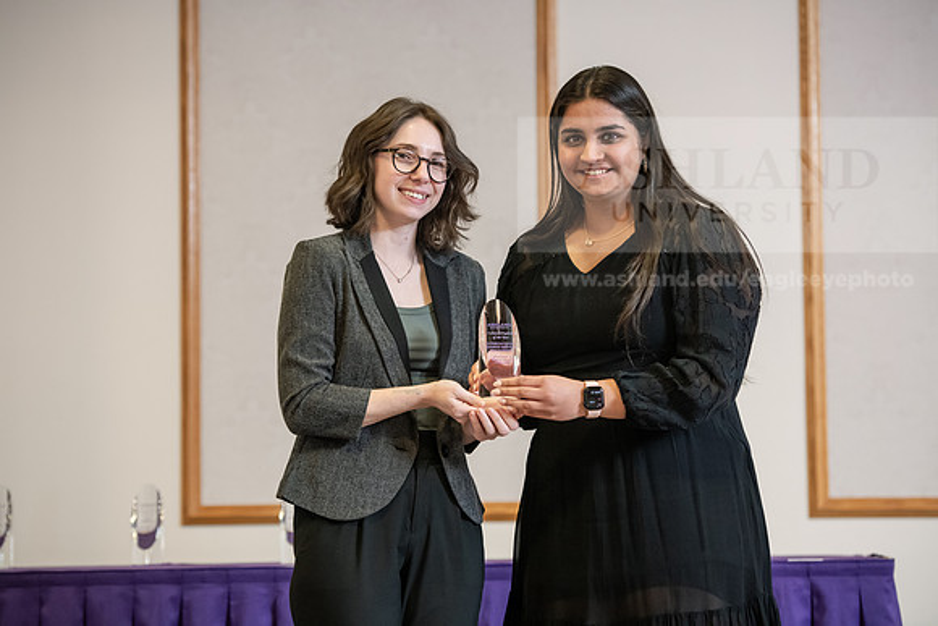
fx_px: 2736
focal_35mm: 105
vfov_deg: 13.0
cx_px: 469
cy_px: 313
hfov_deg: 19.5
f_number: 3.5
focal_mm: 105
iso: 2500
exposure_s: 1/200
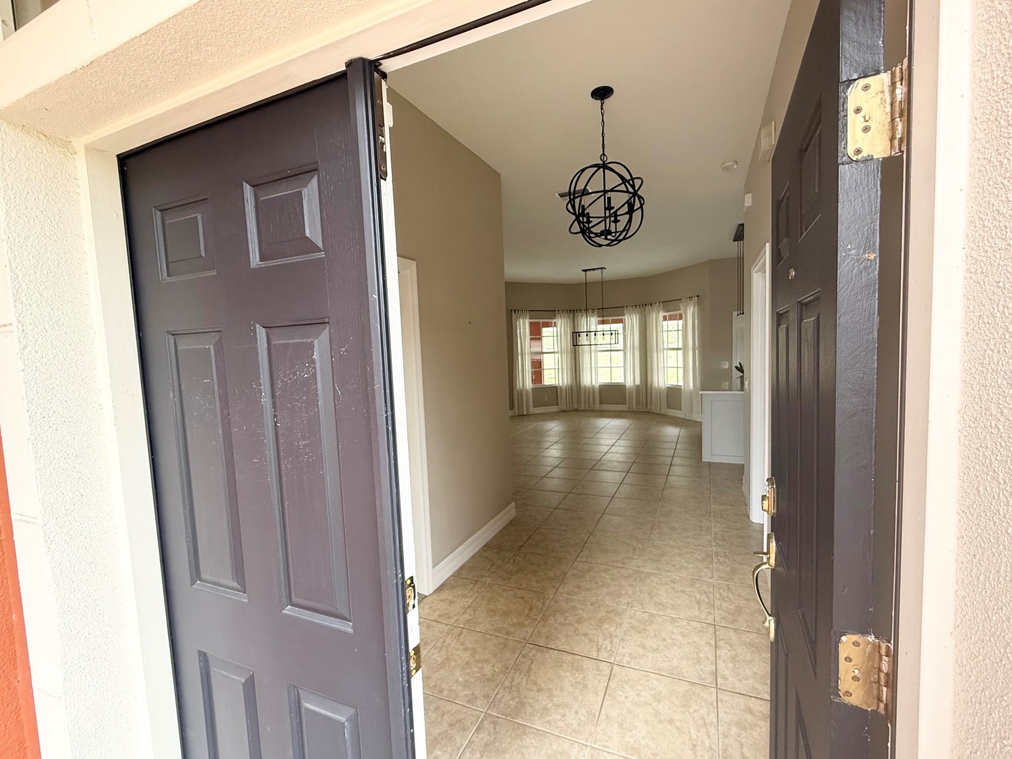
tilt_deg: -3.7
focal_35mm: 15
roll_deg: +1.3
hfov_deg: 98.1
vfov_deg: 81.8
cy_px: 382
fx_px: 439
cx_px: 530
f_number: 2.2
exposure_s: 1/99
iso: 200
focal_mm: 2.22
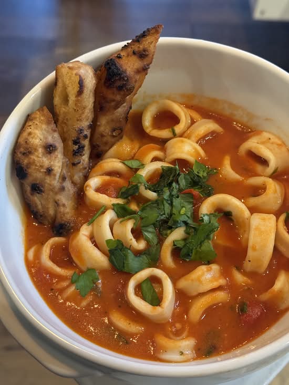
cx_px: 144
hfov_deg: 30.3
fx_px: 534
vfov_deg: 39.7
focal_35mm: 48
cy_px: 192
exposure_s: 1/30
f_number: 1.78
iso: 400
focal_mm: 6.76
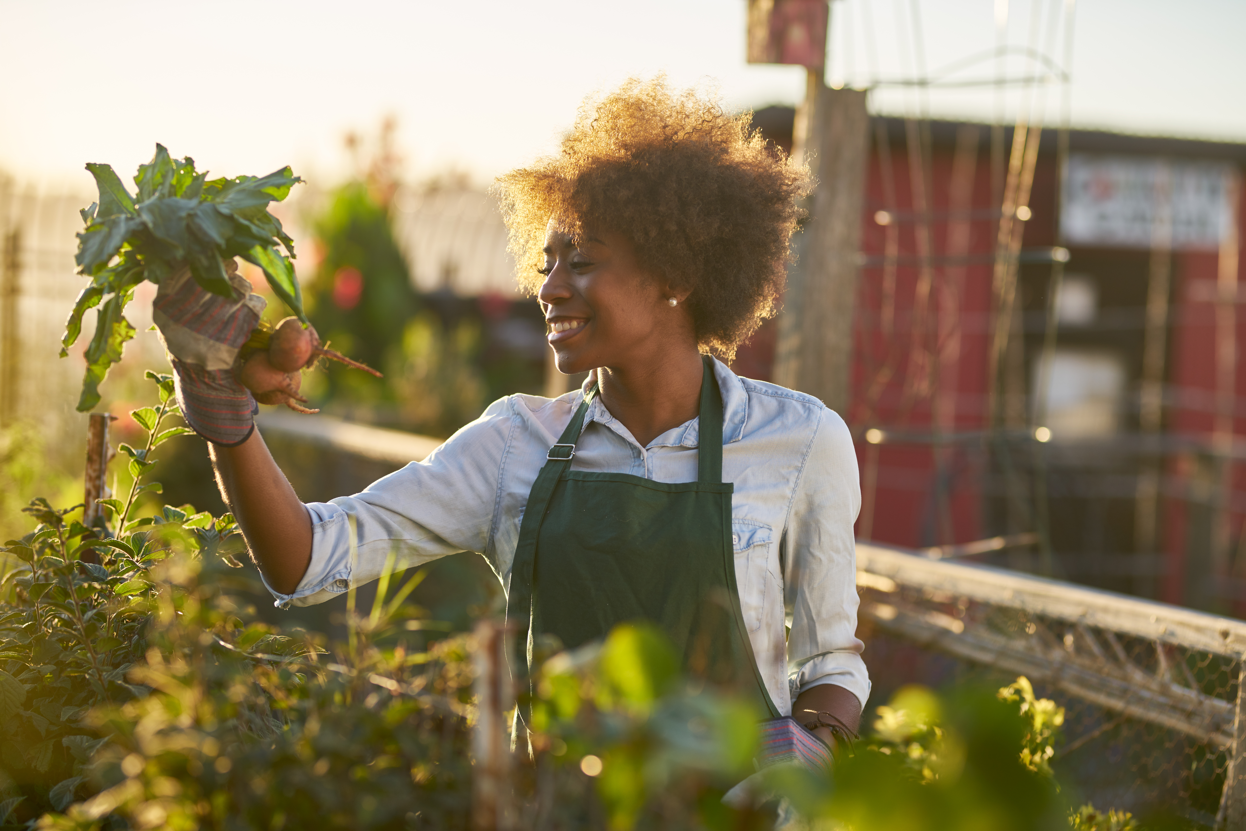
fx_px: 2942
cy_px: 416
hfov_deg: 23.9
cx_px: 623
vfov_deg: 16.1
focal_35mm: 85
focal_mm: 85
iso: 100
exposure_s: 1/1000
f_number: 2
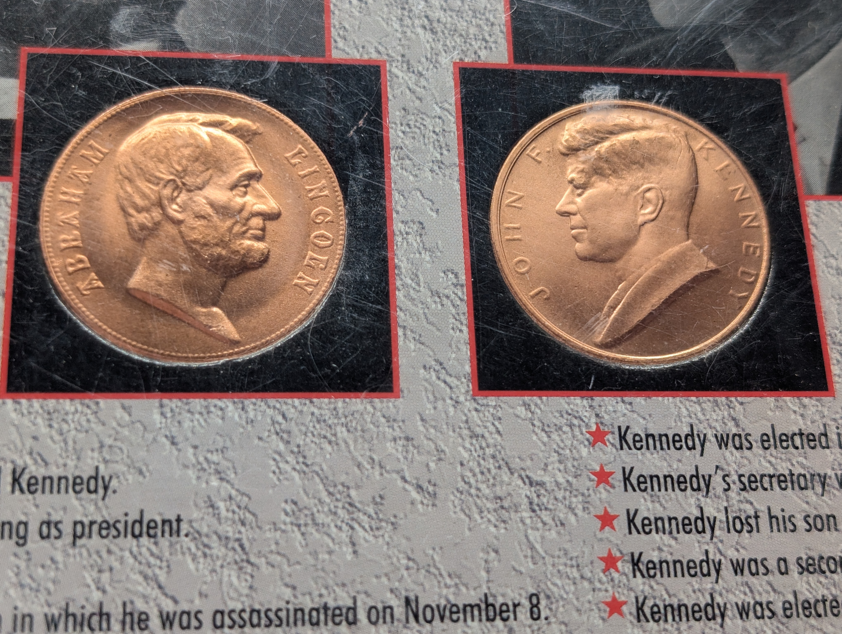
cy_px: 317
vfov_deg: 29.7
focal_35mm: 49
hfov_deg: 38.9
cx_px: 421
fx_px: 1194
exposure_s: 1/68.9
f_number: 1.68
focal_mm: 6.9
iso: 40
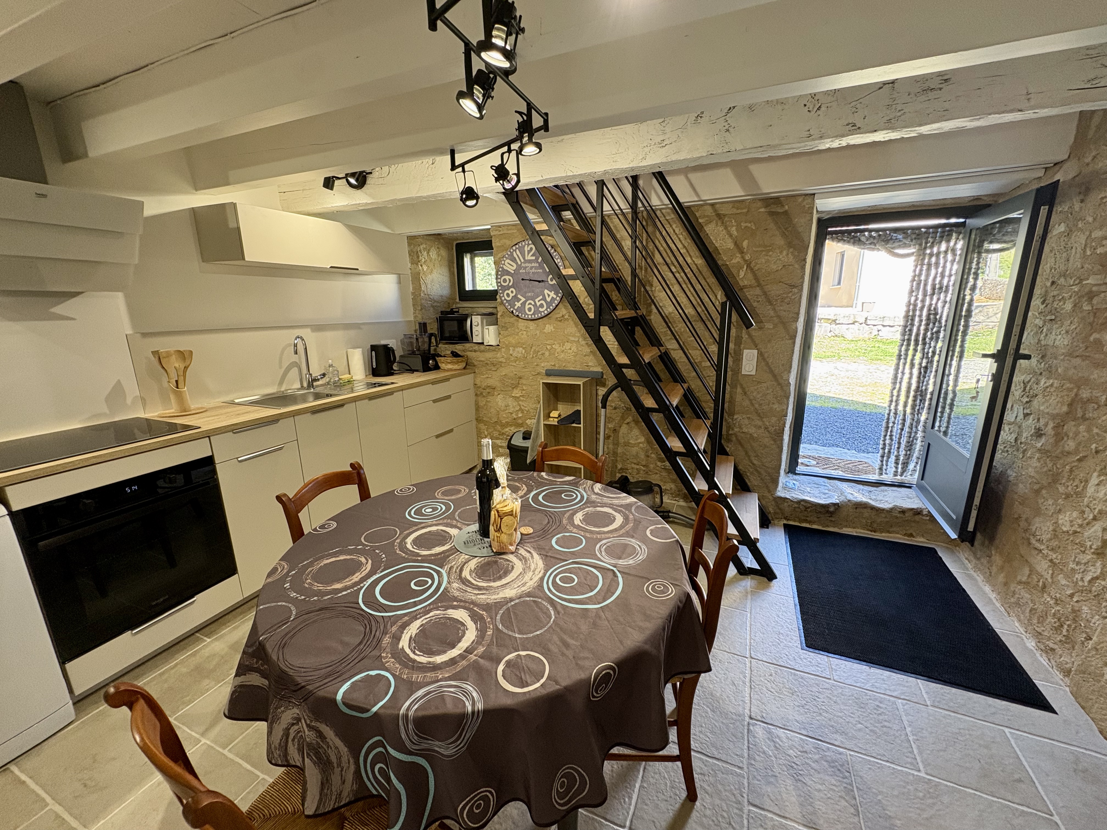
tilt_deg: -13.0
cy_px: 415
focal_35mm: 14
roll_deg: +0.6
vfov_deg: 85.7
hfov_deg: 102.1
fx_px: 448
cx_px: 554
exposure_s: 1/89
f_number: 2.2
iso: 250
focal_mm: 2.22
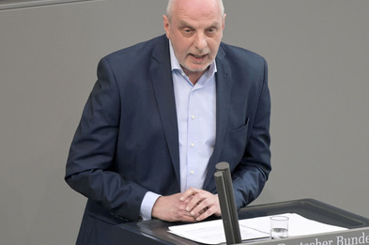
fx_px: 4463
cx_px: 185
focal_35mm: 436
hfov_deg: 4.7
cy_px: 114
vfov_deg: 3.1
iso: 8000
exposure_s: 1/400
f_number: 5.6
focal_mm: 380
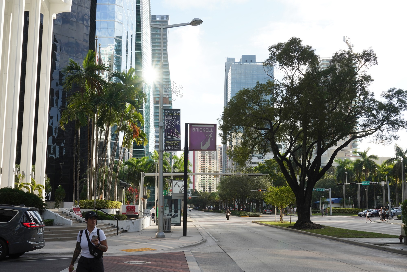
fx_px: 464
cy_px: 136
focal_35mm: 41
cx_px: 204
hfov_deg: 47.4
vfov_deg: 32.6
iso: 400
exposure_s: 1/100
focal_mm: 41
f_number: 18
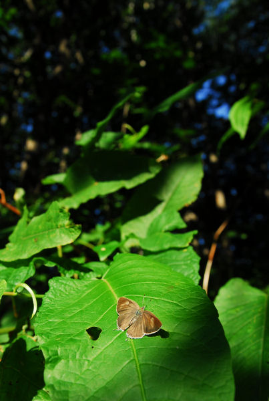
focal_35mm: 26
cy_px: 200
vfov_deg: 70.3
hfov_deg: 50.6
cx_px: 134
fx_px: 284
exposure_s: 1/400
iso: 200
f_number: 5
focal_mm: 17
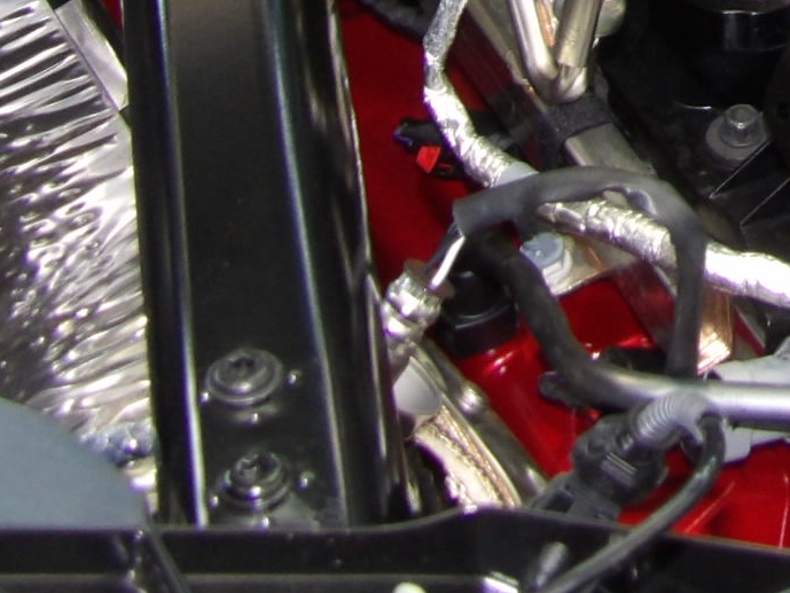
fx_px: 3949
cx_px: 1042
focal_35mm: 173
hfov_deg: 11.1
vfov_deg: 8.3
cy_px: -424
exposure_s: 1/28
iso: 200
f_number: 3.8
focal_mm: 8.2
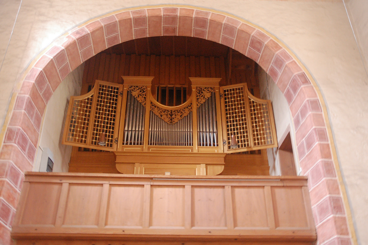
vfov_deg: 35.4
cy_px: 122
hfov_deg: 51.3
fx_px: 383
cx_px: 184
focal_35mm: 38
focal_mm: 25
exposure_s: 1/3
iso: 1600
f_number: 3.8
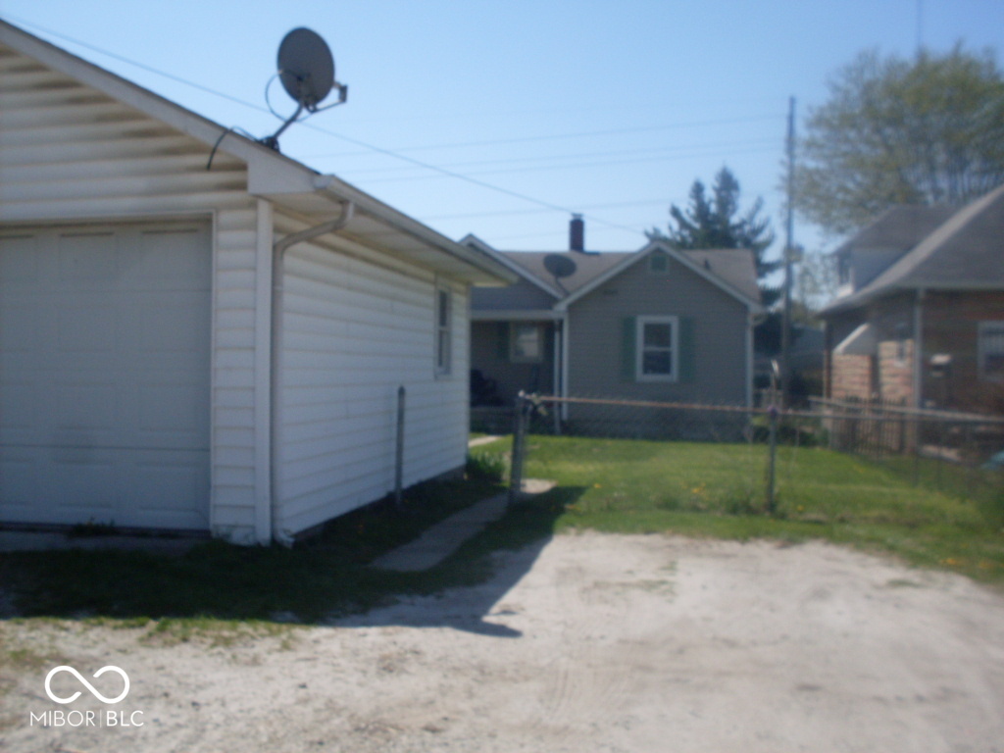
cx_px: 502
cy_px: 376
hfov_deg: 49.0
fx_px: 1102
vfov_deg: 37.7
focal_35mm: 38
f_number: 8.4
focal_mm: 6.3
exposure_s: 1/250
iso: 80
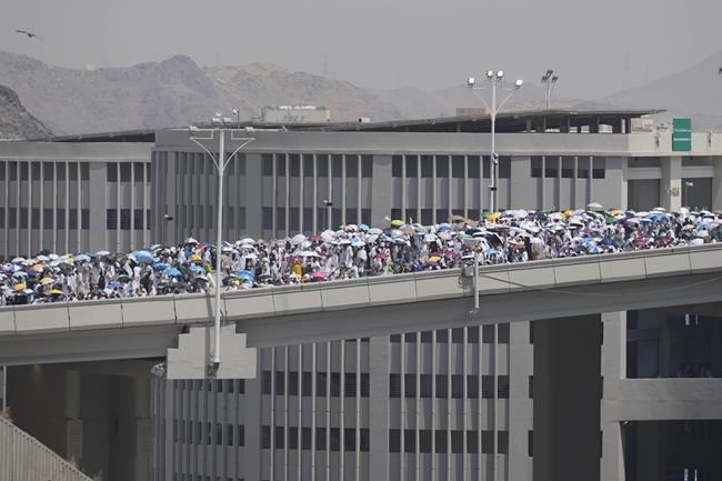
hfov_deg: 6.9
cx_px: 361
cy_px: 240
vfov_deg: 4.6
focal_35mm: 300
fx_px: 6015
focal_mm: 200
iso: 320
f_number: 4
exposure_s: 1/5000
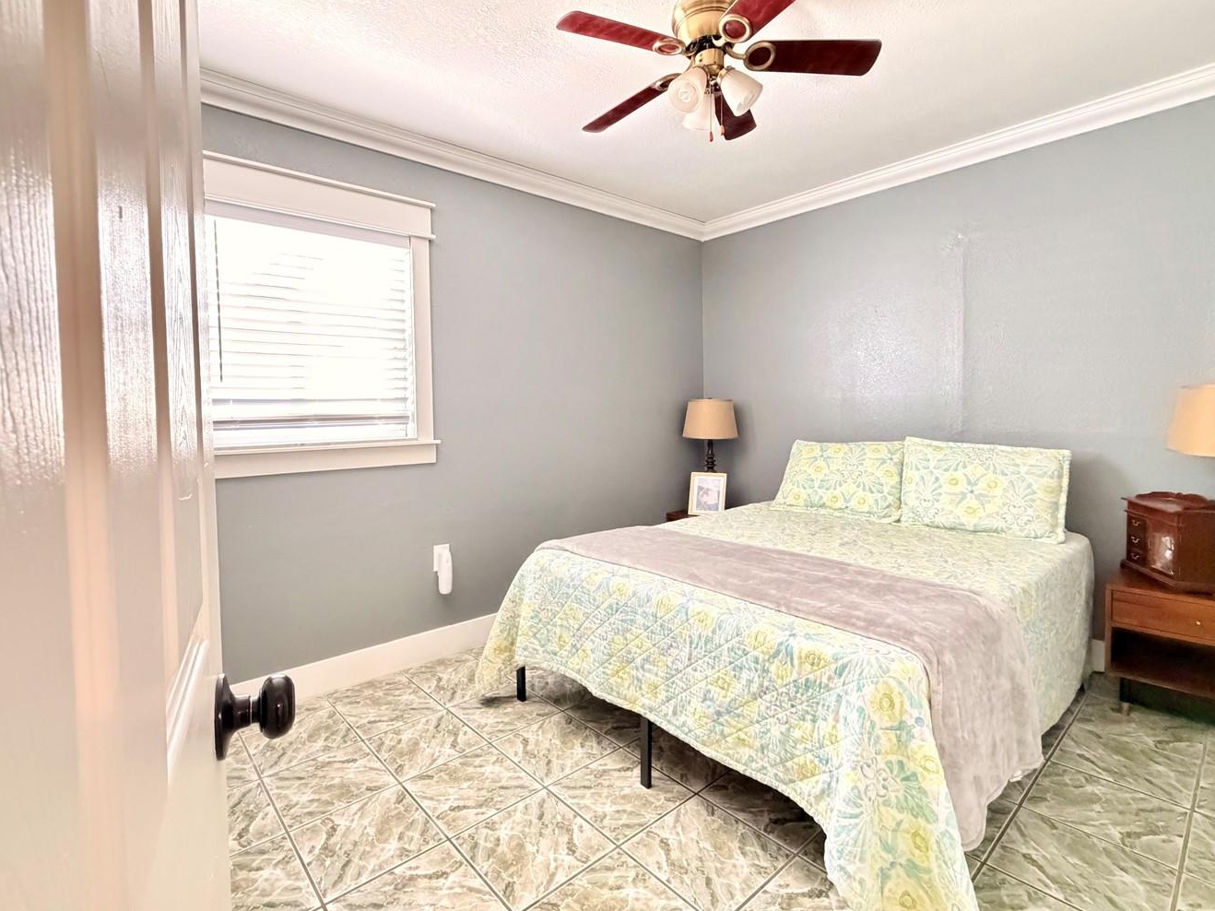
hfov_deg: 91.0
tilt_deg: -2.7
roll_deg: +1.1
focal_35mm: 17
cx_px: 586
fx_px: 597
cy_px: 434
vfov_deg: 74.7
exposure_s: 1/60
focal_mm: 2.22
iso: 1250
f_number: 2.2
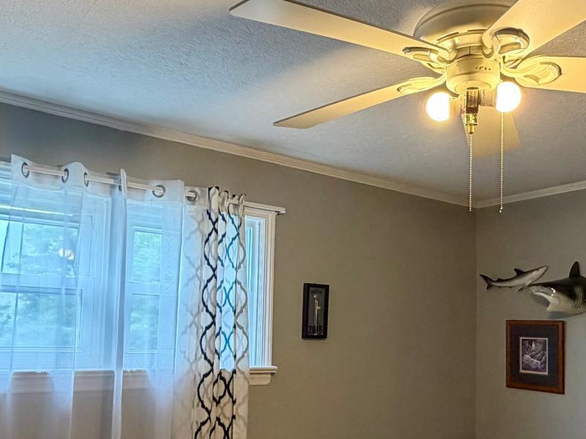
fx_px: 609
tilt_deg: +3.9
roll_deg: -0.9
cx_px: 333
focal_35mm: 36
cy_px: 293
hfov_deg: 51.2
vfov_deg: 39.2
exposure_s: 1/60
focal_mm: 2.22
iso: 250
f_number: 2.2
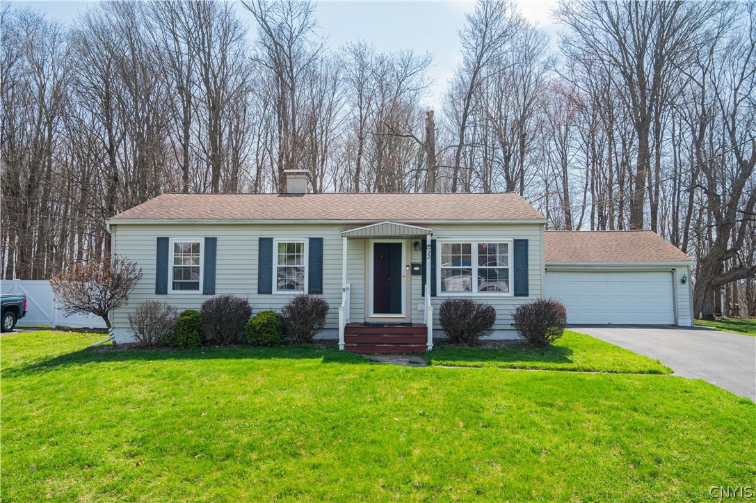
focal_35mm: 30
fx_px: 619
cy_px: 252
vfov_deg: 44.2
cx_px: 378
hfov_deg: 62.8
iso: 500
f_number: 8
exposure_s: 1/800
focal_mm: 29.5
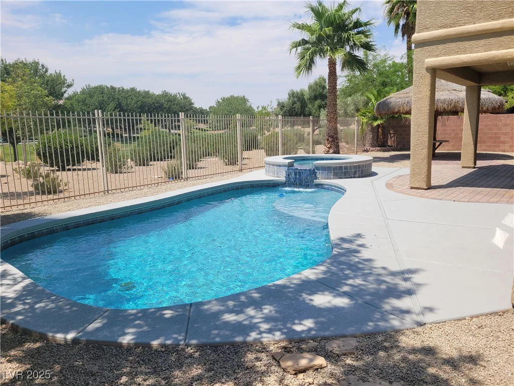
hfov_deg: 67.3
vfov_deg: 53.1
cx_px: 257
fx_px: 386
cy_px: 193
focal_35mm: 26
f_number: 1.8
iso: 40
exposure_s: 1/2476
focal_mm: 5.4
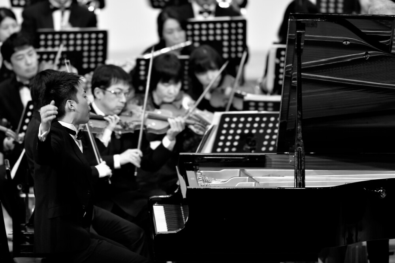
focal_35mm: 400
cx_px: 198
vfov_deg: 3.4
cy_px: 132
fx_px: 4387
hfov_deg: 5.2
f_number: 2.8
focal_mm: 400
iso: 800
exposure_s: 1/160
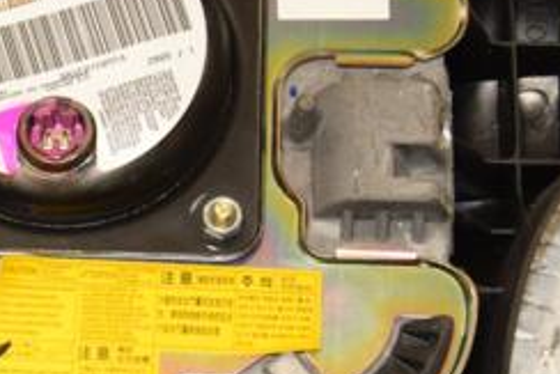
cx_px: 60
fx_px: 2412
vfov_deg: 8.9
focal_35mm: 155
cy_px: 131
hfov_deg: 13.1
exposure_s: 1/200
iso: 800
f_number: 7.1
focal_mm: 42
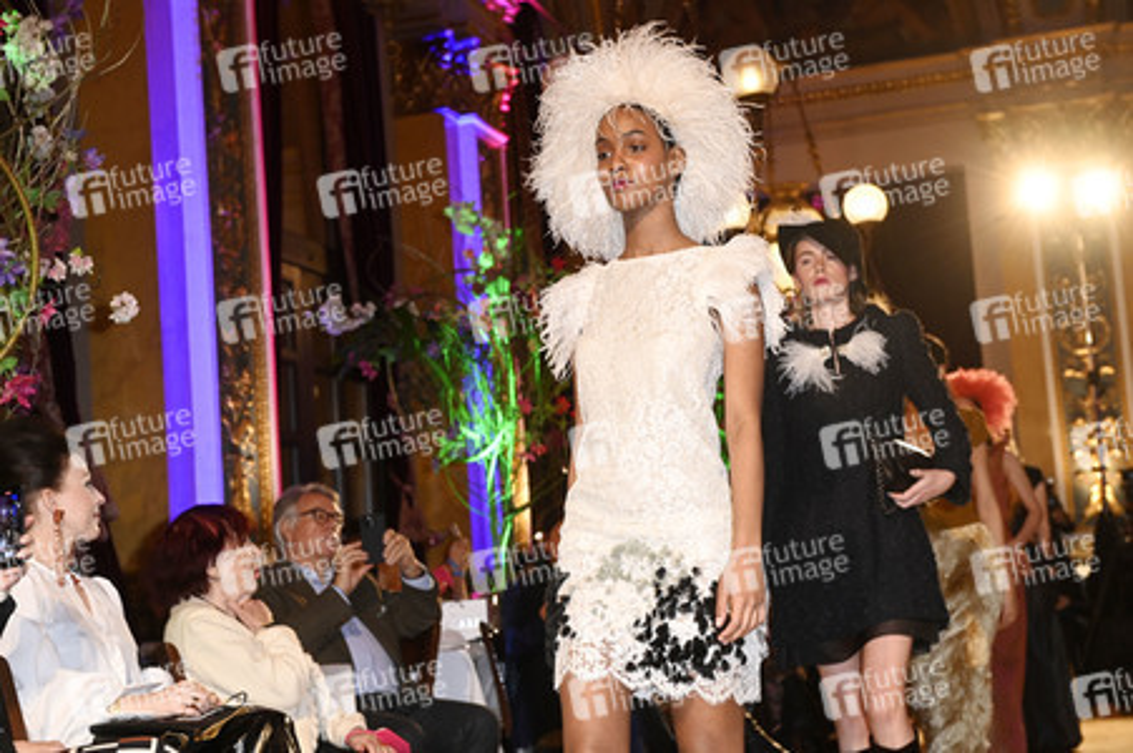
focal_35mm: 62
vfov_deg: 21.9
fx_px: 1950
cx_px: 566
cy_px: 376
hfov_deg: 32.4
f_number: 4.5
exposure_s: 1/250
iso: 3200
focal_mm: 62
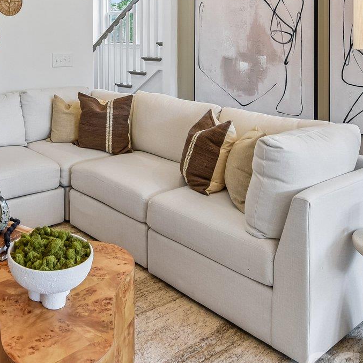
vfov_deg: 42.5
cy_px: 41
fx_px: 427
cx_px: 79
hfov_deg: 44.1
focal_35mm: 36
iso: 200
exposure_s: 1/20
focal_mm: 14
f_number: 8
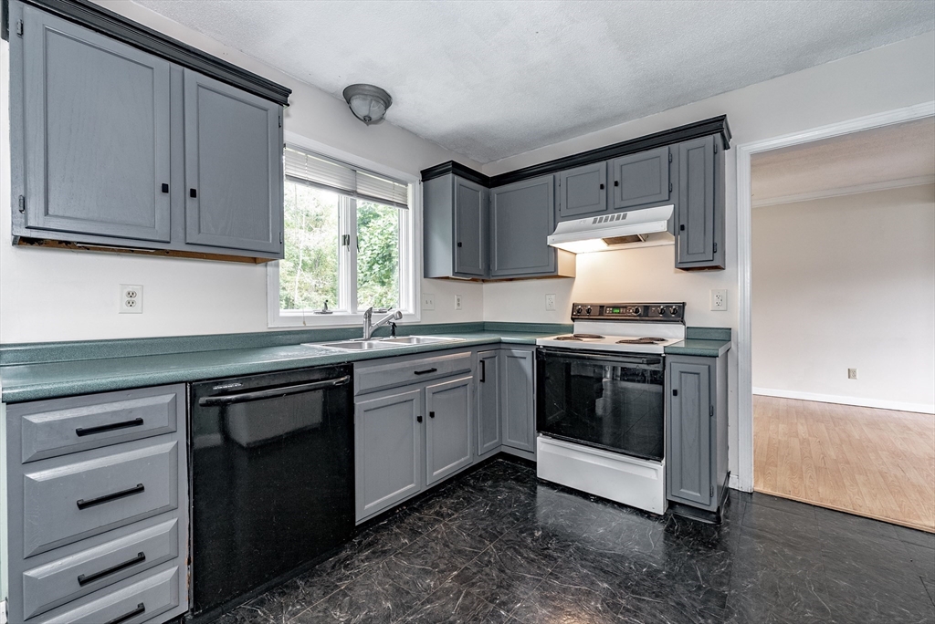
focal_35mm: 14
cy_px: 312
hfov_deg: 104.2
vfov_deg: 81.3
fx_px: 364
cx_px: 468
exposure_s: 1/5
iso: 320
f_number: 8
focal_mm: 14
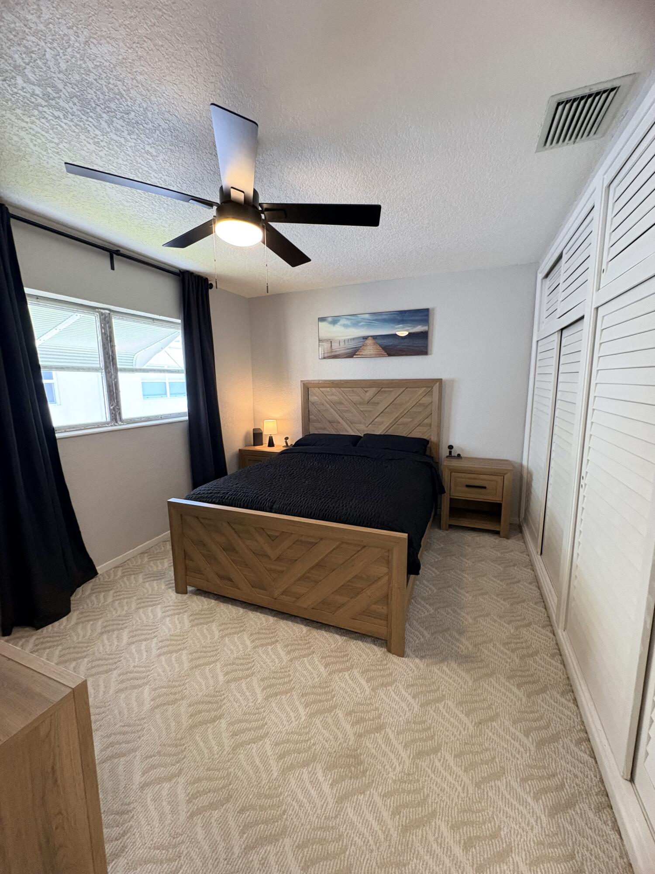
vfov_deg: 102.1
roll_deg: +0.5
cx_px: 328
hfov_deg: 85.7
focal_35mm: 14
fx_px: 353
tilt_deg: -10.0
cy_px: 437
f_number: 2.2
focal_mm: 2.22
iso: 320
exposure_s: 1/60
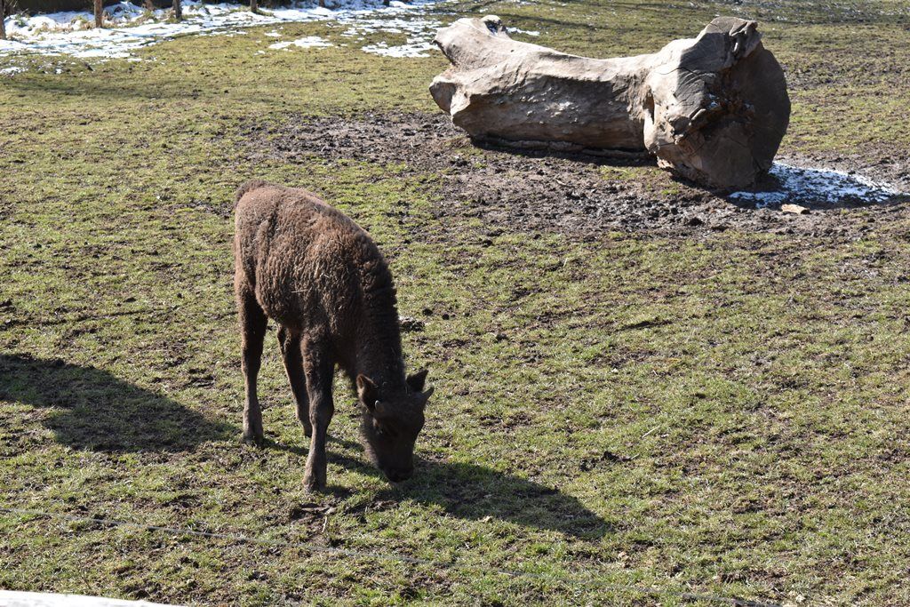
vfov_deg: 16.6
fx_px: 2086
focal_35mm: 82
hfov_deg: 24.6
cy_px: 304
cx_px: 455
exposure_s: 1/125
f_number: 8
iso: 100
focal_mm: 55
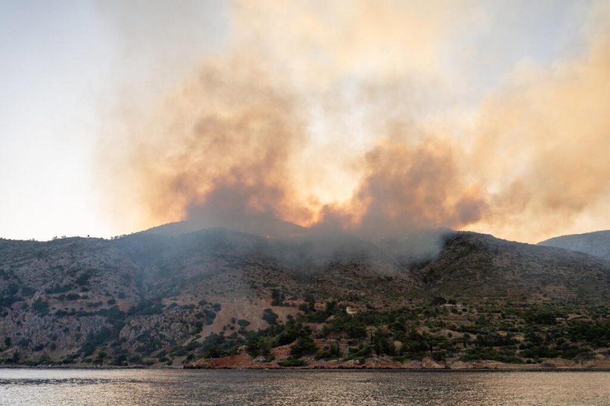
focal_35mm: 33
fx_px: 559
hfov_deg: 57.3
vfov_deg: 39.9
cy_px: 203
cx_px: 305
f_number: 5.6
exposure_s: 1/400
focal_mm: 33
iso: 200
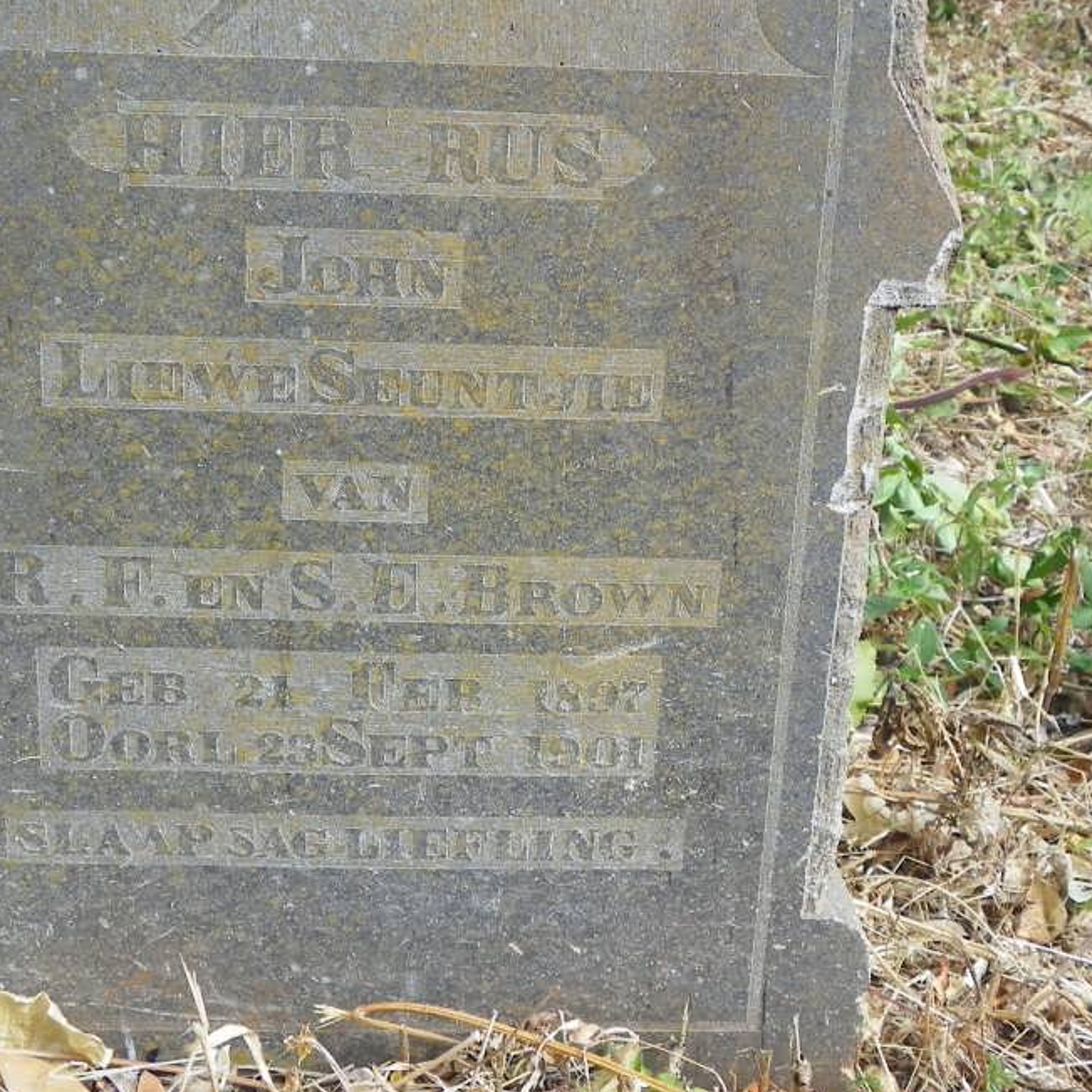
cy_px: 500
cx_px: 493
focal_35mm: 57
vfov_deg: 30.0
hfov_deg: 30.0
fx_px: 2034
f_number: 3.2
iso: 64
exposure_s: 1/100
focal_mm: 6.2
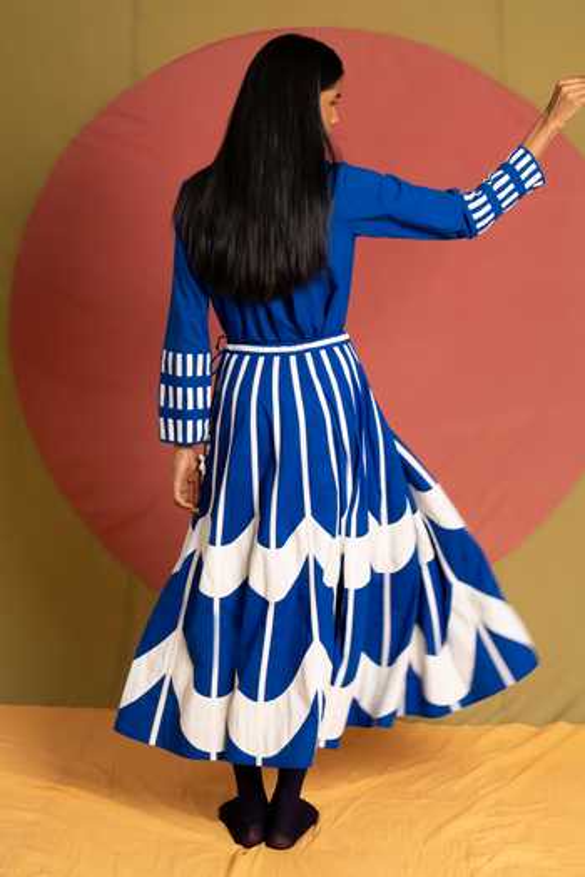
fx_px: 951
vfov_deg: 49.6
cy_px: 438
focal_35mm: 39
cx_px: 292
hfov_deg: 34.2
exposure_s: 1/200
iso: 1250
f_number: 3.2
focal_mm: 39
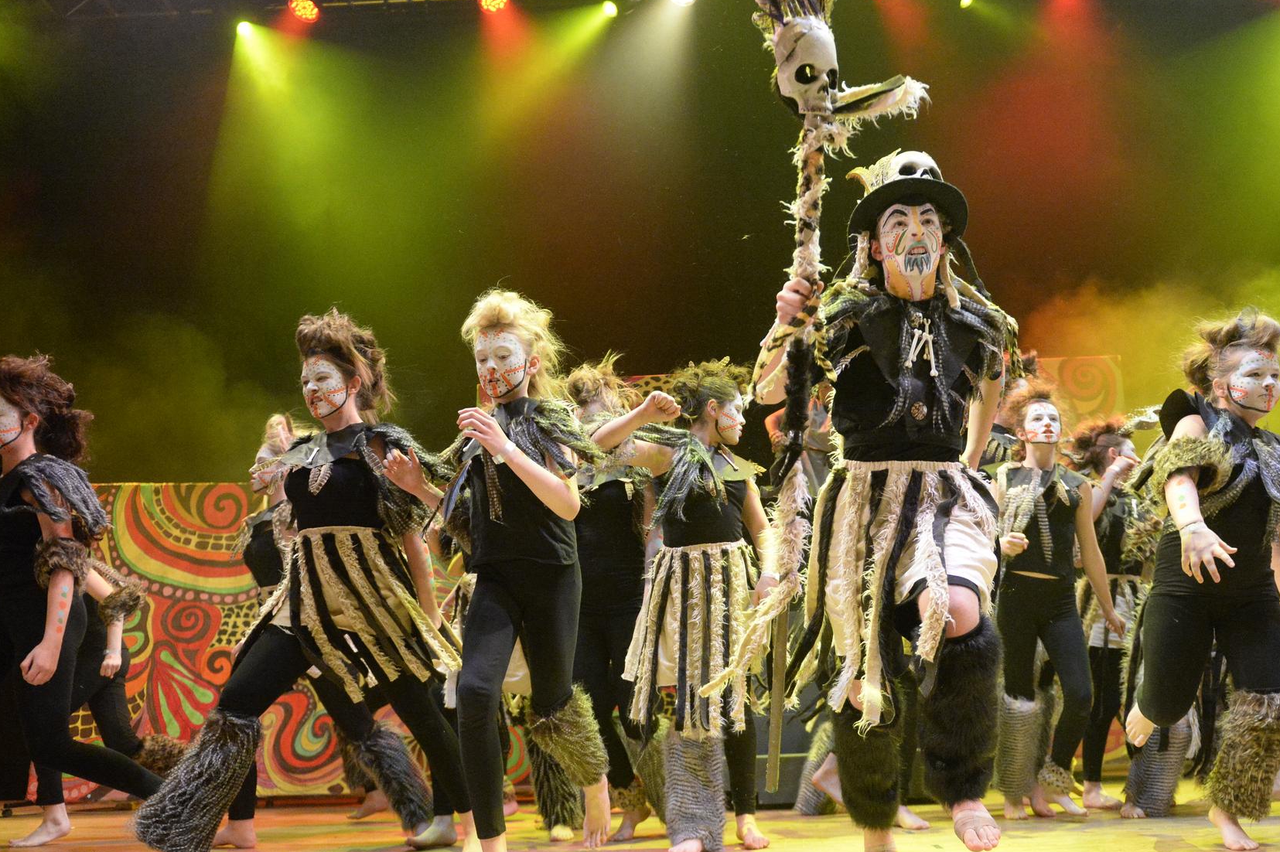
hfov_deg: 63.6
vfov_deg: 44.8
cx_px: 691
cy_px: 480
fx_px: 1031
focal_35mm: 29
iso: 10000
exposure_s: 1/2000
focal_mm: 24
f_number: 2.8
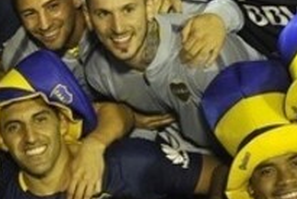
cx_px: -139
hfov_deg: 8.7
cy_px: 85
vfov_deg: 6.0
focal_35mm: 230
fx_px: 1899
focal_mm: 48
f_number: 4
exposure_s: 1/250
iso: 2000
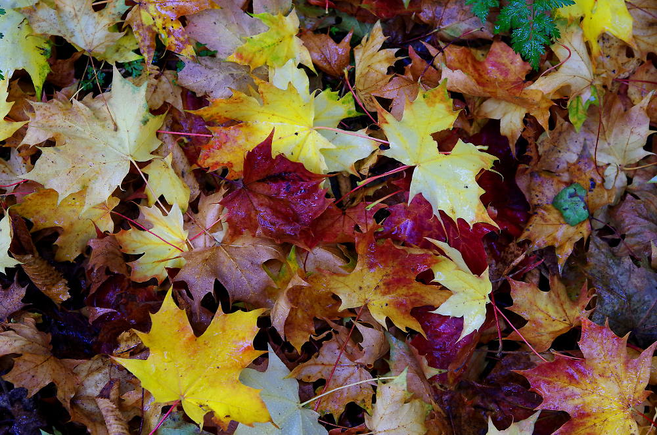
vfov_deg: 18.1
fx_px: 1366
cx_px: 328
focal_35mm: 75
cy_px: 218
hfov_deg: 27.0
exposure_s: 1/50
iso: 800
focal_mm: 50
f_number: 5.6
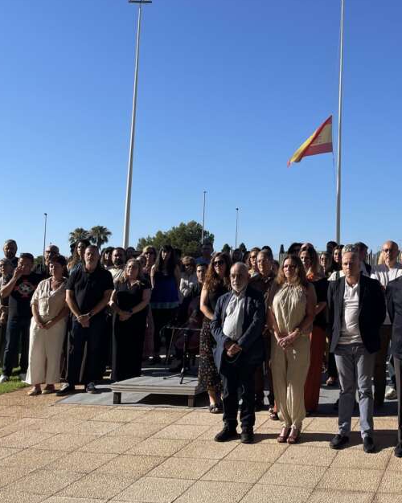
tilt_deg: +8.5
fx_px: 640
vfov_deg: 42.7
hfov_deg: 33.5
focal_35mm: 43
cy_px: 198
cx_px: 340
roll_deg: -0.3
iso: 32
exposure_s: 1/3401
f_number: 1.6
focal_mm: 4.2
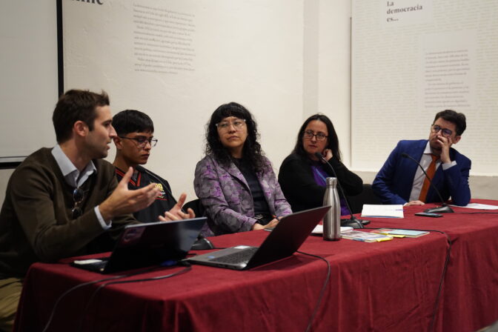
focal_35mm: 48
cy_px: 162
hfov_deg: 41.1
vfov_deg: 28.1
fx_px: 664
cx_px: 248
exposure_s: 1/100
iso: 3200
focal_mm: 43
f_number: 2.8
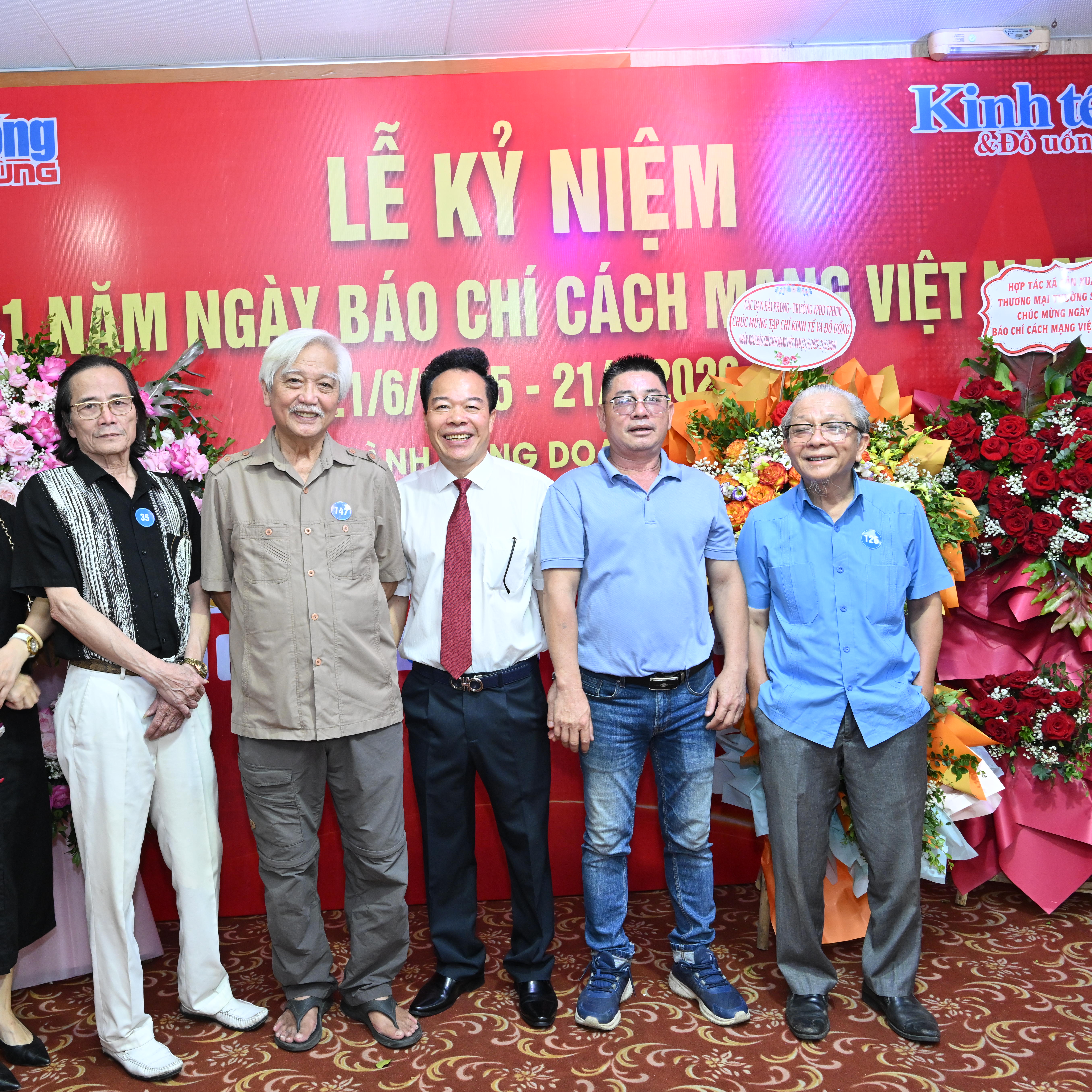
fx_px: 1106
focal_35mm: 31
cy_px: 547
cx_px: 425
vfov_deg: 52.5
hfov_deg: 52.1
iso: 1600
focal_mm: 24
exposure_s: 1/100
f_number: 6.3
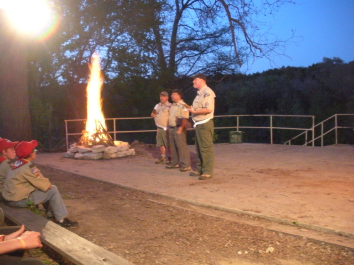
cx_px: 177
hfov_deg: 51.4
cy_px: 132
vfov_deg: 39.7
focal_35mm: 36
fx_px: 368
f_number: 3.5
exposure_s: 1/4.7
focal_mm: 6.3
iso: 800
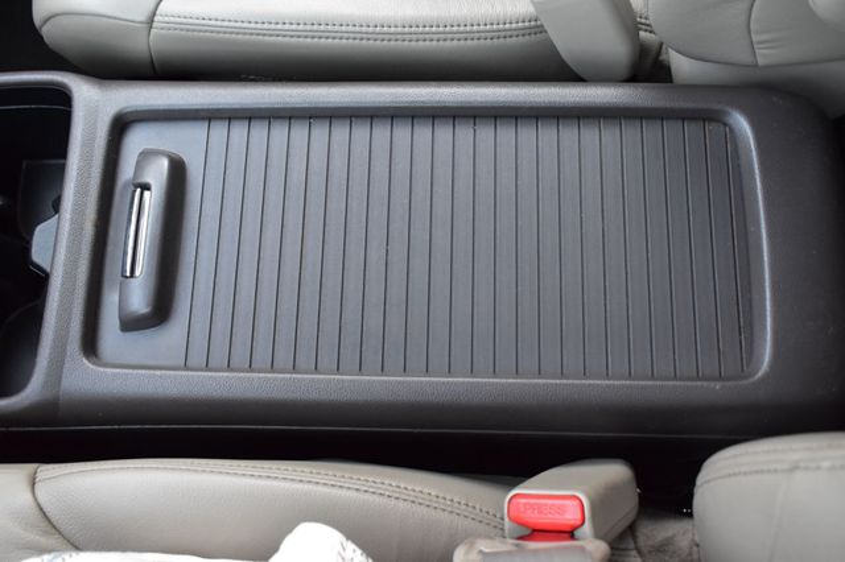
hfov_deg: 53.2
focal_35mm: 36
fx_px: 845
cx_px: 422
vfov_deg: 36.8
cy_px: 281
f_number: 6.3
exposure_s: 1/15
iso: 1600
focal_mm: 24
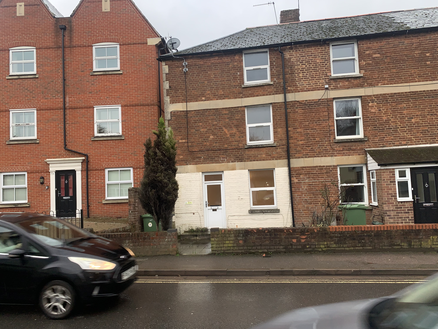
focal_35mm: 26
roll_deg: +2.6
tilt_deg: +4.1
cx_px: 219
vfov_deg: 53.1
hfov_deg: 67.3
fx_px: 329
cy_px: 164
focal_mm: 4.25
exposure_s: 1/121
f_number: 1.8
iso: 32
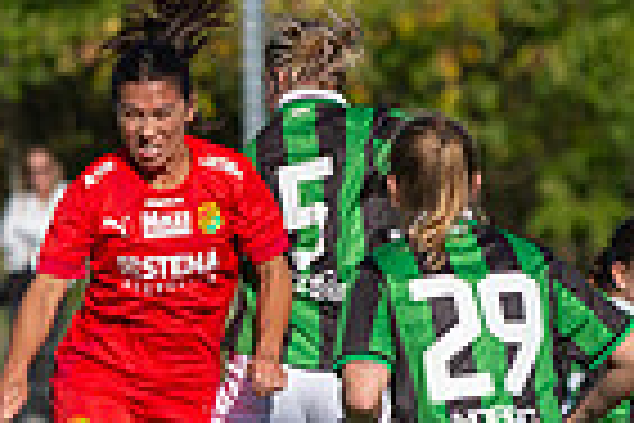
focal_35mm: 721
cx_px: 229
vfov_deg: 1.9
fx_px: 12697
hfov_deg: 2.9
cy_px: 144
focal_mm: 175
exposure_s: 1/2000
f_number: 3.2
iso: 110
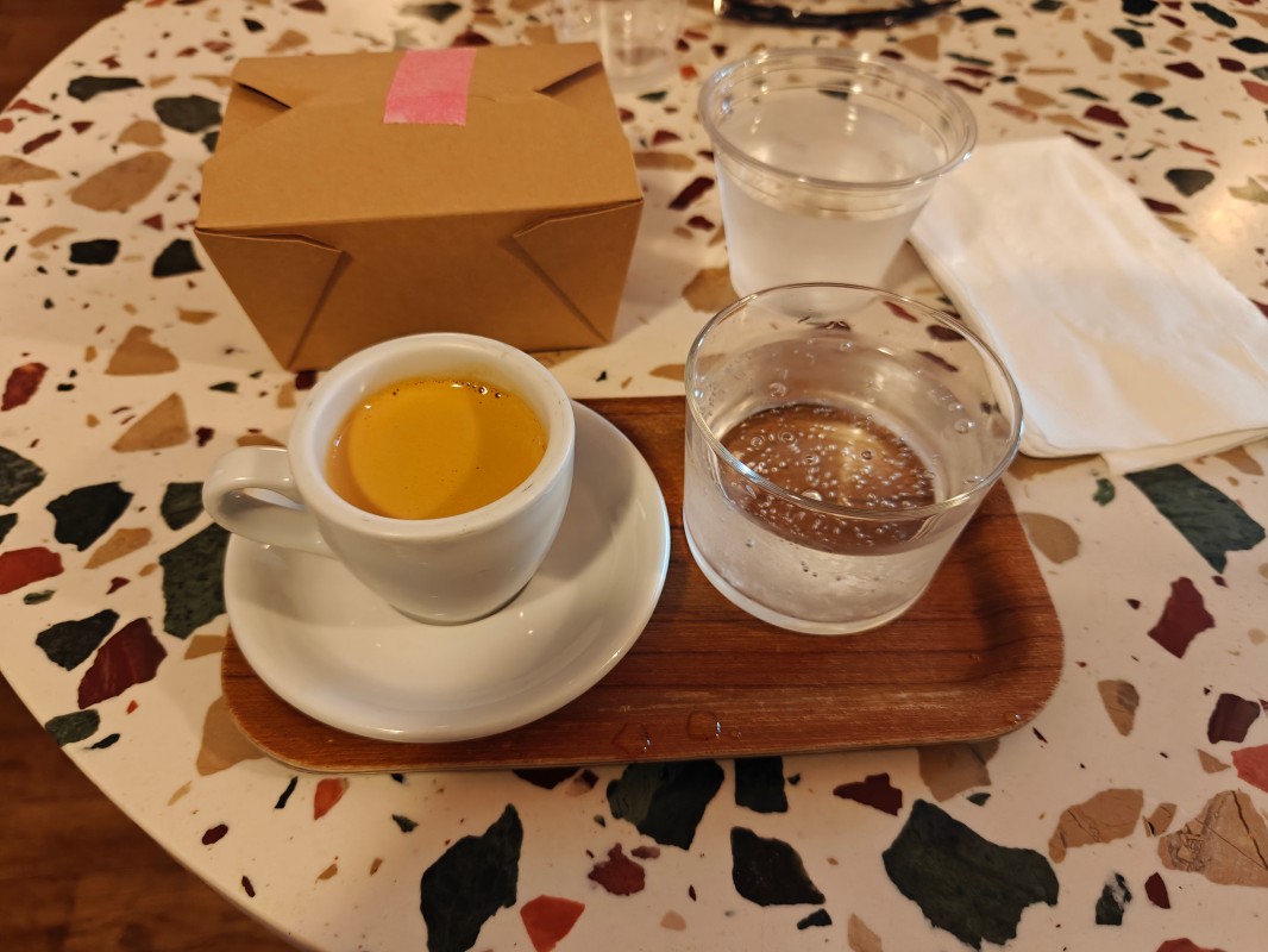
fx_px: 843
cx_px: 634
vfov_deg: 58.9
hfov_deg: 73.9
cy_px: 476
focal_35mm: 23
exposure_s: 1/40
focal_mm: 6.06
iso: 640
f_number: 1.6
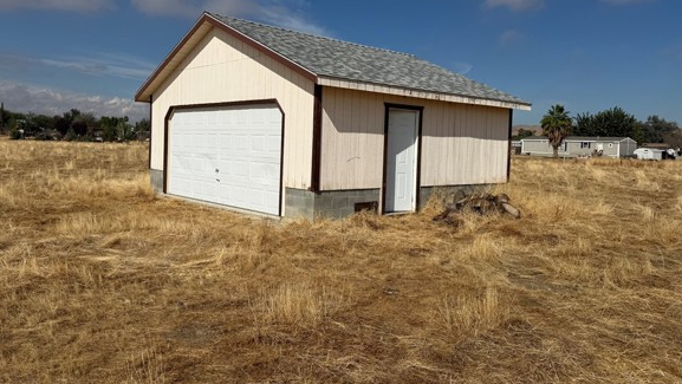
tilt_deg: -0.9
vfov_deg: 40.1
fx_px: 525
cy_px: 155
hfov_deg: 66.0
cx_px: 327
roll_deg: -1.9
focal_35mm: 29
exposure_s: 1/14286
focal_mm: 6.76
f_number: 1.78
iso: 80
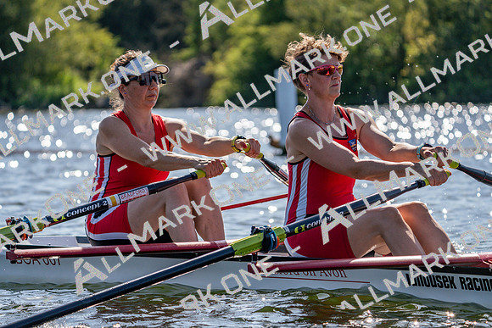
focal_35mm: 200
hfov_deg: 10.3
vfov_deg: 6.9
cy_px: 164
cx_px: 246
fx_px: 2734
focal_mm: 200
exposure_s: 1/2000
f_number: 5.6
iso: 250
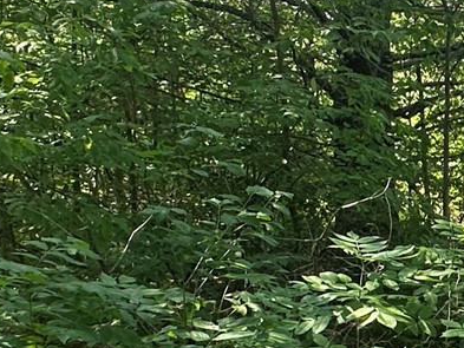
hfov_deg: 21.7
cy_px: 175
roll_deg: -0.3
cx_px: 719
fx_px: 979
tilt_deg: -3.3
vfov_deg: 20.2
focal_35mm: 73
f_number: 2.2
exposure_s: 1/99
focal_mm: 2.22
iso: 80
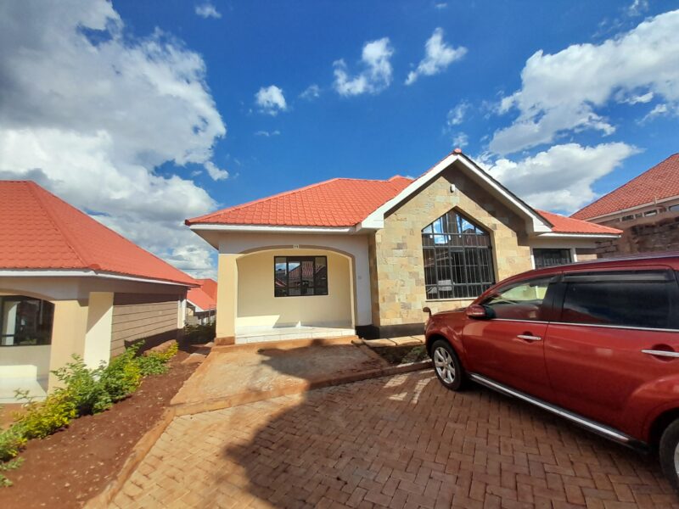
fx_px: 255
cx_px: 340
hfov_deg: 106.2
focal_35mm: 13
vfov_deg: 89.9
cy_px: 254
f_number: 2.2
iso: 40
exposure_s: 1/1919
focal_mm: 1.13
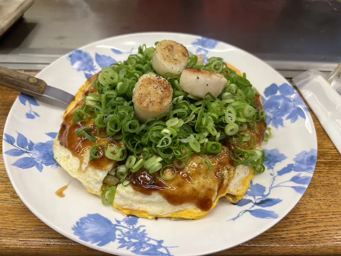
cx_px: 170
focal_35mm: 26
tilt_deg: -44.5
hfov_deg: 67.3
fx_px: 256
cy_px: 128
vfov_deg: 53.1
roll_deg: -2.6
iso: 50
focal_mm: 5.7
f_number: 1.5
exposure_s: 1/120
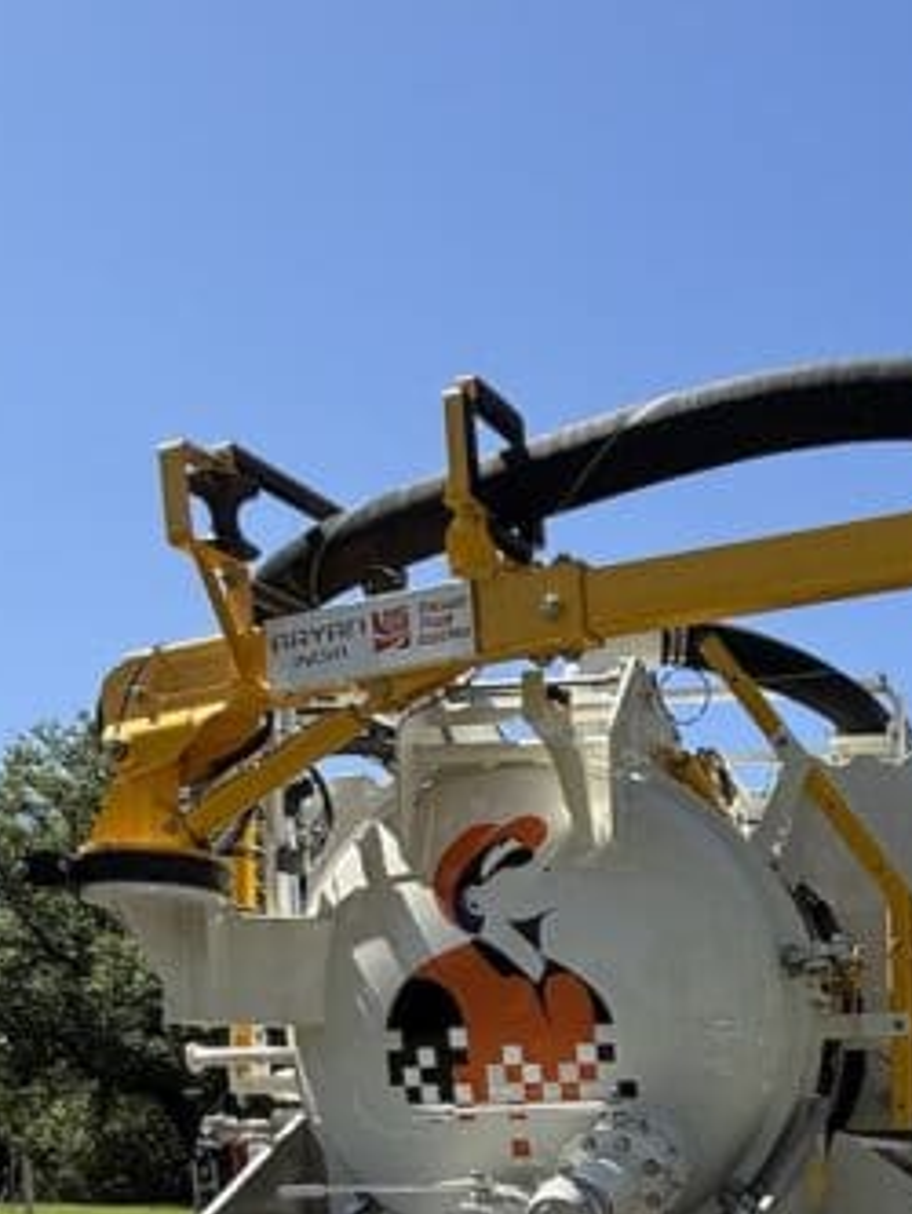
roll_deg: +4.0
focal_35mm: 43
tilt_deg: -1.0
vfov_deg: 38.7
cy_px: 1221
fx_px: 1510
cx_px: 1025
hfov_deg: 29.9
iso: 50
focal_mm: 2.22
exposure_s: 1/970
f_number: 2.2
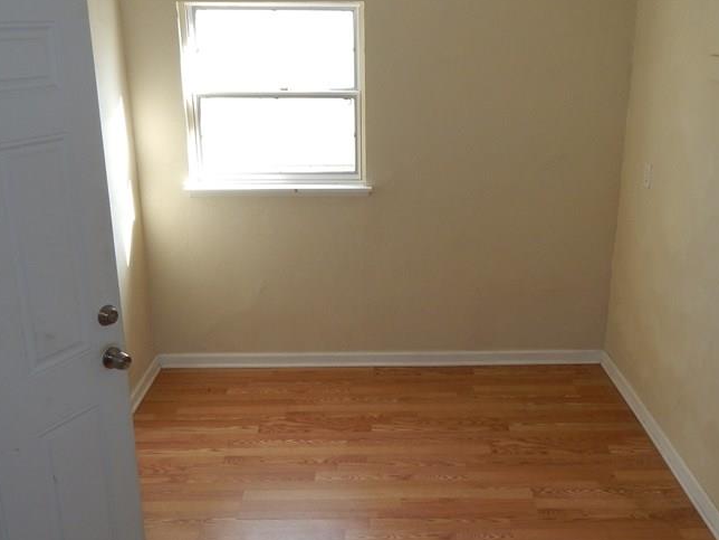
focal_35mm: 35
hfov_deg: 52.5
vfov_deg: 40.7
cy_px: 243
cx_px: 403
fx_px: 727
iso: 125
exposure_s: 1/100
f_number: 3
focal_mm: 4
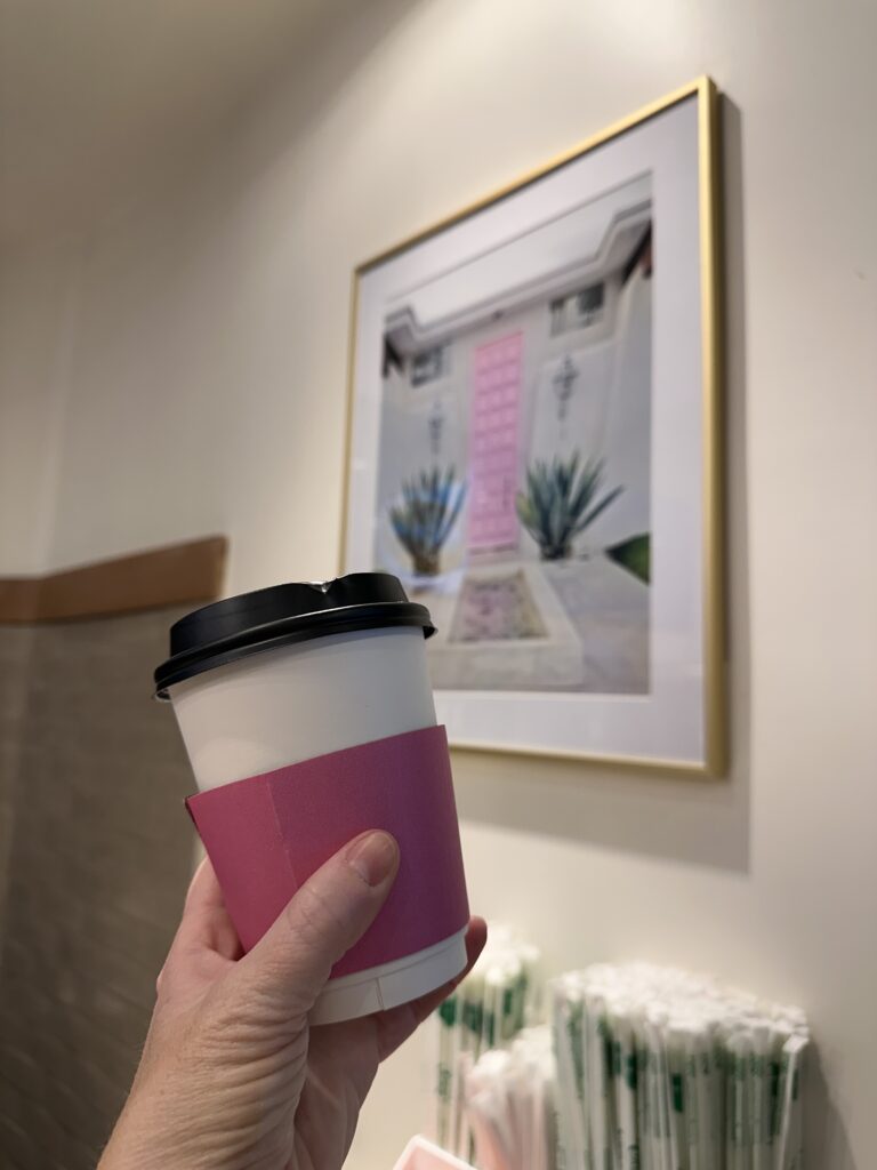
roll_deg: -2.4
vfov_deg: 71.6
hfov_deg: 56.8
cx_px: 438
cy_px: 585
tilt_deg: +8.7
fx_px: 811
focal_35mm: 24
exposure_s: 1/120
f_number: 1.78
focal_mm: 6.86
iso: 100
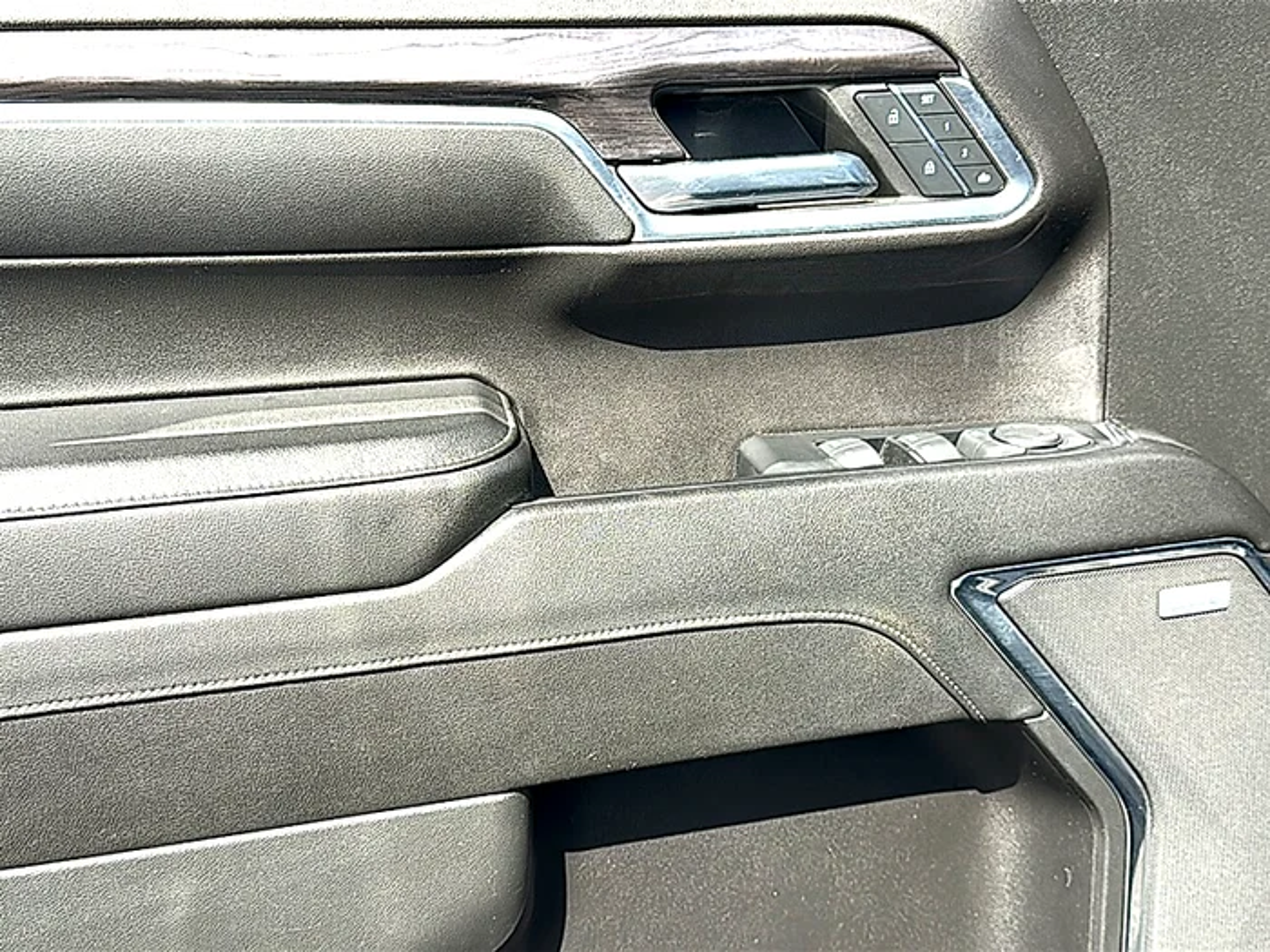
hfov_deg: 50.1
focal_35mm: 37
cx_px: 635
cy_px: 476
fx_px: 1357
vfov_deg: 38.7
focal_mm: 6.86
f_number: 1.78
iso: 80
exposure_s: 1/757
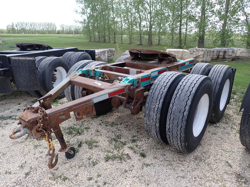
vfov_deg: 54.9
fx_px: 181
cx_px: 125
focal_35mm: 25
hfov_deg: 69.4
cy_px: 94
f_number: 2.8
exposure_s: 1/400
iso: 100
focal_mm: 4.5
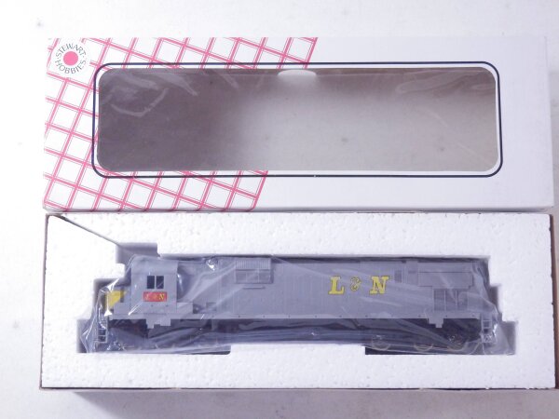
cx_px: 280
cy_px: 210
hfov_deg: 29.4
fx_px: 1066
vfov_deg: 22.3
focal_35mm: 66
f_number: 4.4
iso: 800
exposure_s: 1/160
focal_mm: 11.9
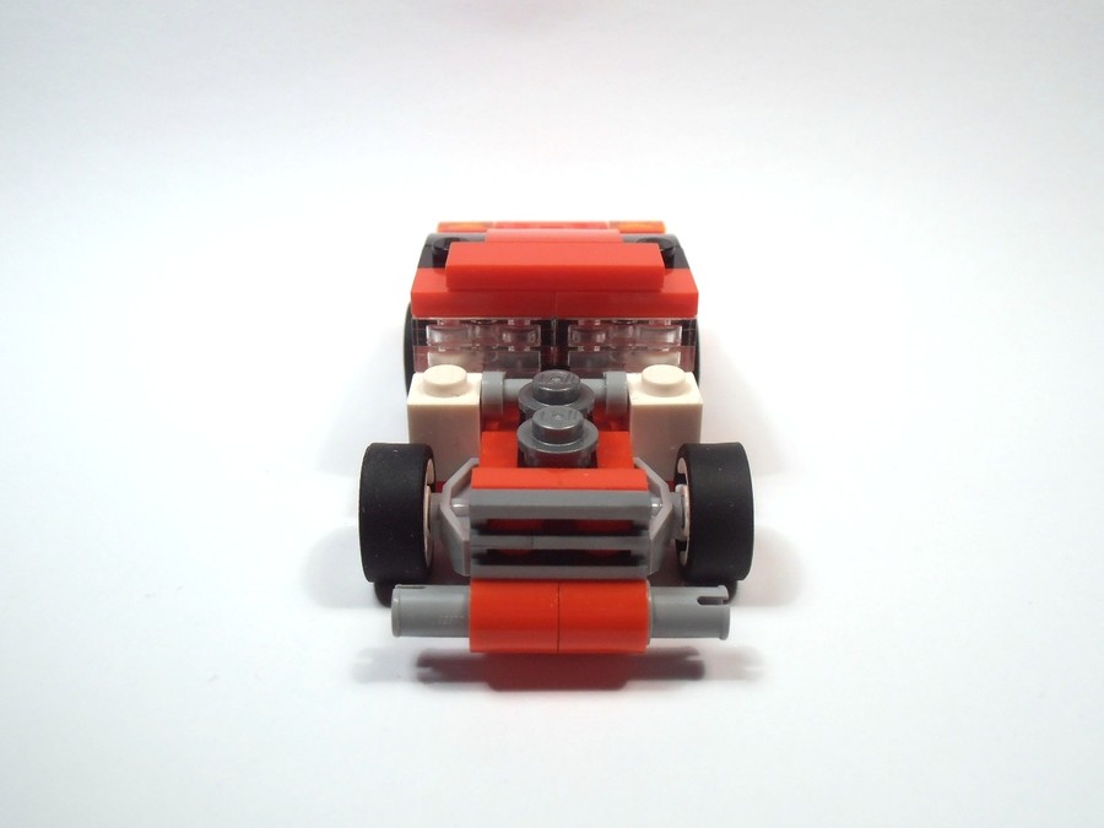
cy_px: 414
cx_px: 552
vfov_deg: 38.7
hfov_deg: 50.1
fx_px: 1180
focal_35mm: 37
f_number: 3.9
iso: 80
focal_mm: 6.61
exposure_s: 1/60
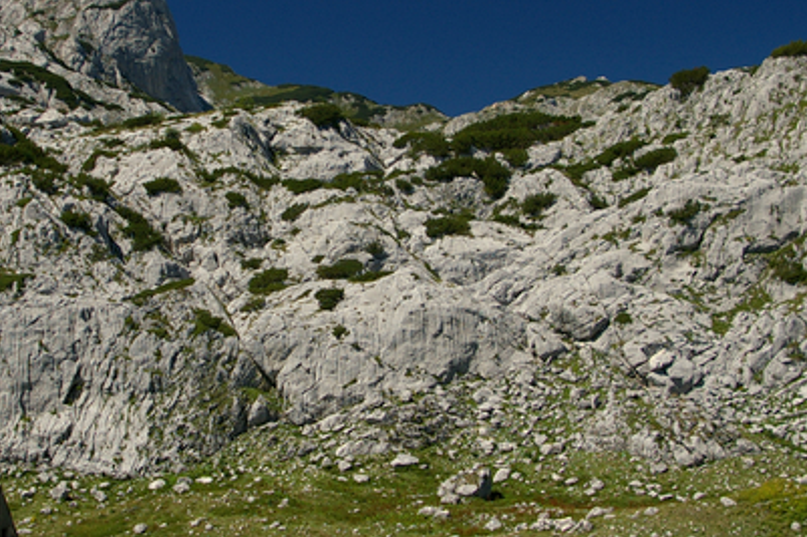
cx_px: 290
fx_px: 1387
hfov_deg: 32.3
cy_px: 212
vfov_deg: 21.9
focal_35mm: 62
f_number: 5.6
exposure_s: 1/400
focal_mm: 23
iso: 200
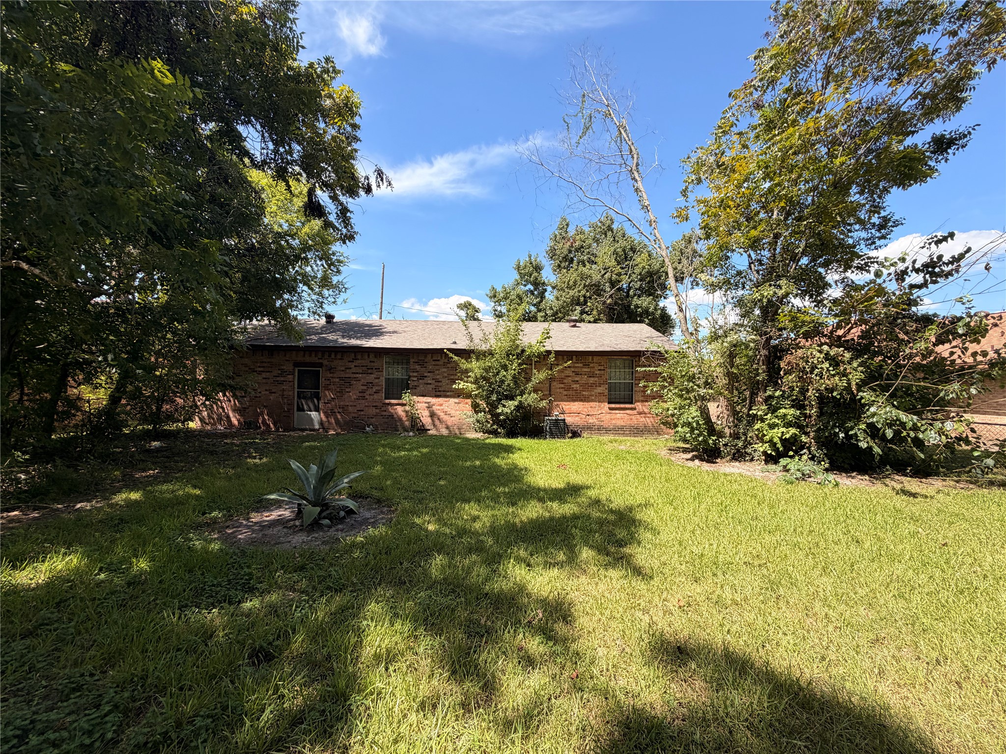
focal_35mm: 14
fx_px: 407
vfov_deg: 85.7
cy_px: 377
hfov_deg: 102.1
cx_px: 503
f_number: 2.2
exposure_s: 1/694
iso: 40
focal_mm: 2.22
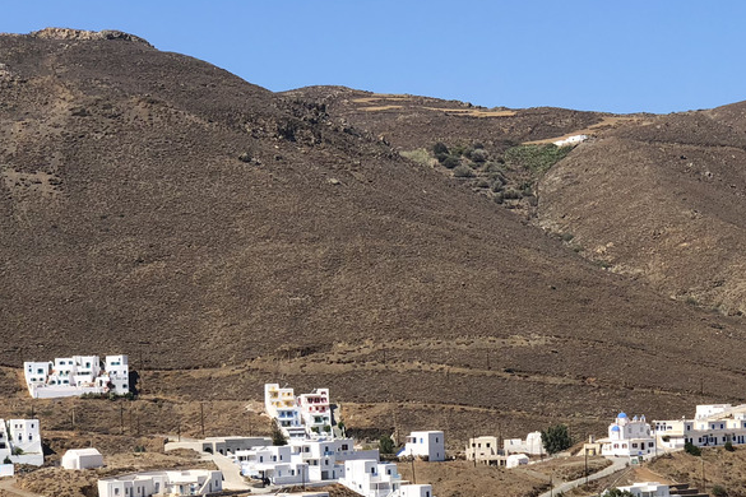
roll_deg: +2.9
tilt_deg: -0.2
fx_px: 2300
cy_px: 422
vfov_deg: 12.3
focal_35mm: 111
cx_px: 589
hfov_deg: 18.3
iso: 16
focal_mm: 6
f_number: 2.4
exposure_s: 1/1066
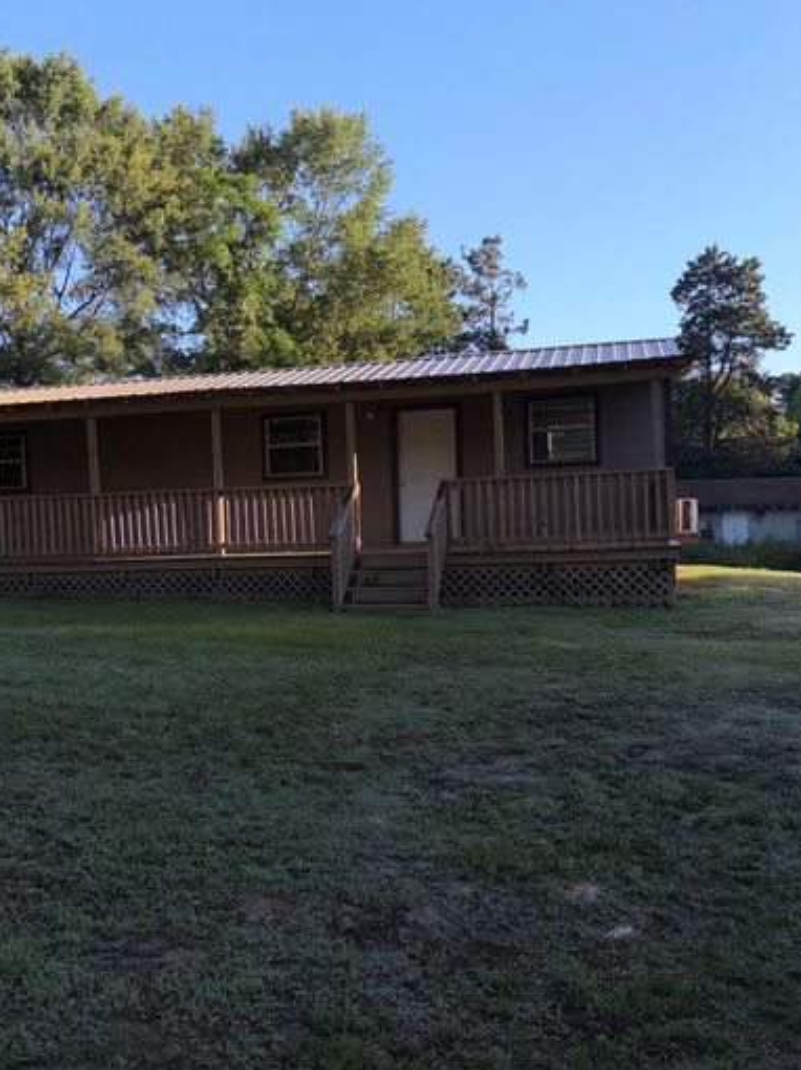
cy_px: 565
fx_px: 1050
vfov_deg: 53.9
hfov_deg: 41.5
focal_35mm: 34
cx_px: 317
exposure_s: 1/2208
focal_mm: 5.96
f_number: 1.6
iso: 32
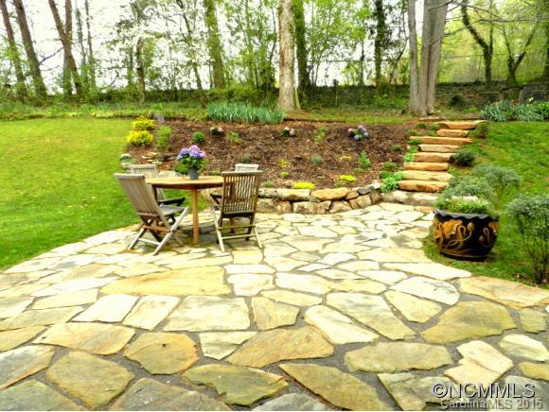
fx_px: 365
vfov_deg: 59.0
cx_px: 274
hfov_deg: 73.9
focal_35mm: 23
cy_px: 206
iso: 160
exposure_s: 1/60
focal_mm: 4
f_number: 5
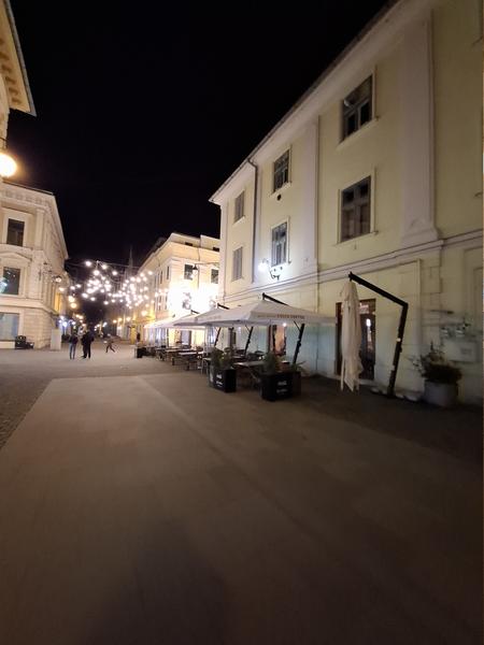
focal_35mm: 13
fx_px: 242
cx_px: 242
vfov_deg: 106.2
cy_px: 322
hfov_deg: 89.9
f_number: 2.2
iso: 400
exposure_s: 1/25
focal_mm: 1.74
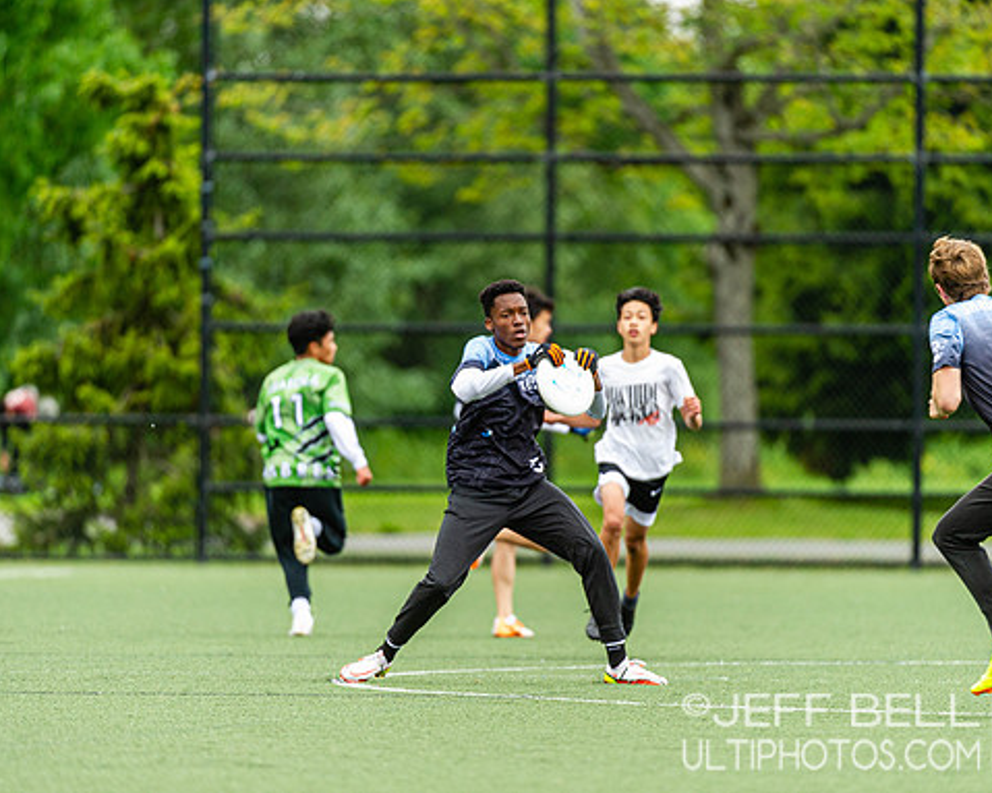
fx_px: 13326
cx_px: 545
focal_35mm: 454
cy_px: 395
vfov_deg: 3.4
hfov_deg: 4.3
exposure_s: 1/1000
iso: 800
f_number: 4
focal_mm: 400
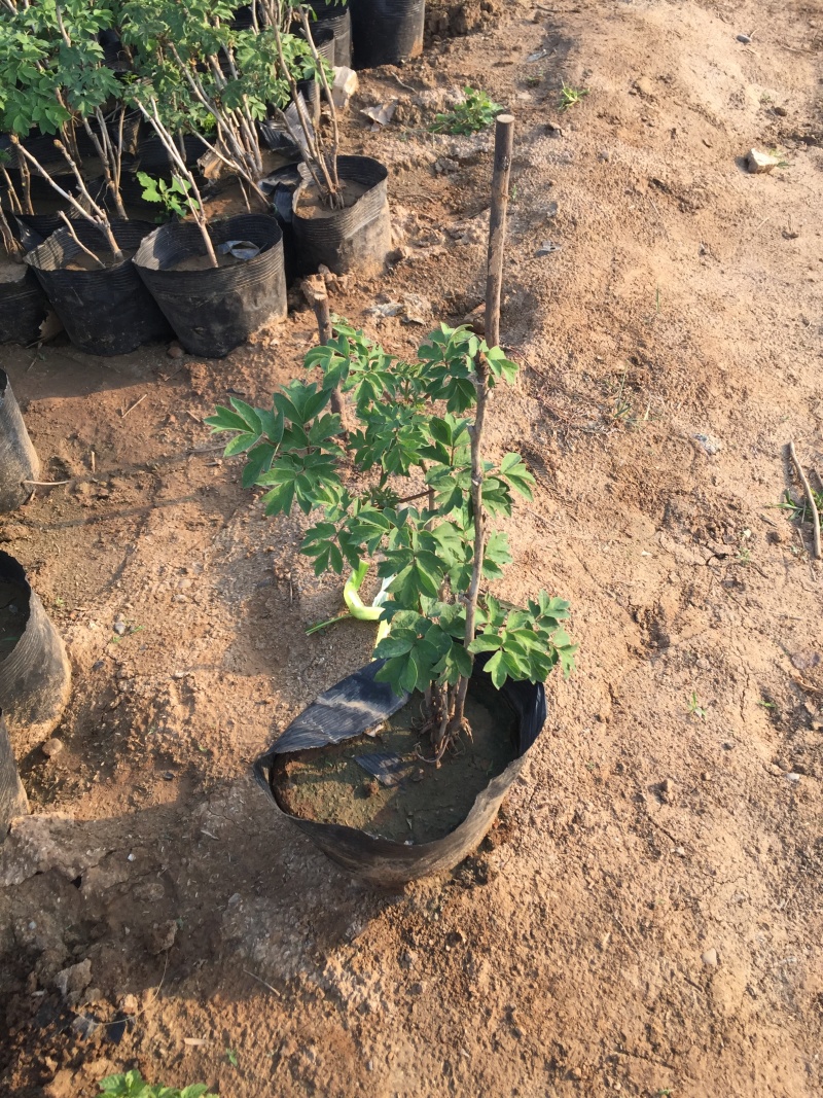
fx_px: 919
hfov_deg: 48.2
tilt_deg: -46.7
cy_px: 549
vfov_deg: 61.7
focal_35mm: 29
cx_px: 412
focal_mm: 4.15
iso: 32
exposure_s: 1/403
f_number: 2.2
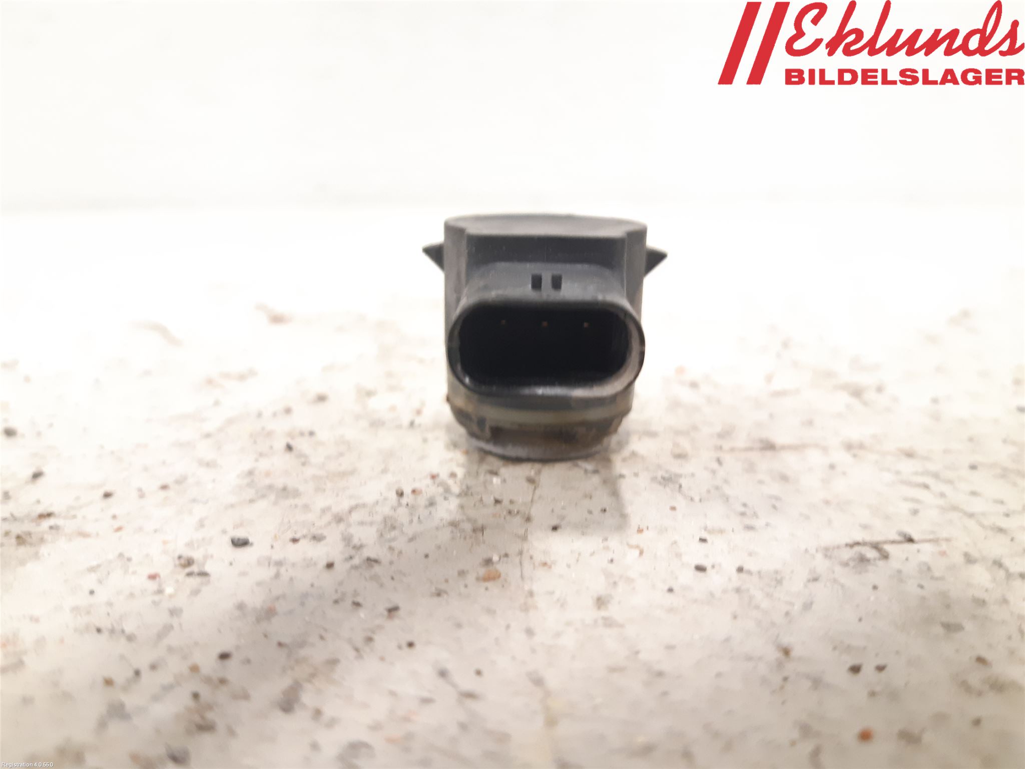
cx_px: 512
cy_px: 384
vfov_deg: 53.1
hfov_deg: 67.3
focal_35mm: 26
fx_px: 770
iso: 320
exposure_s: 1/25
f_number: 1.7
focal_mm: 3.93
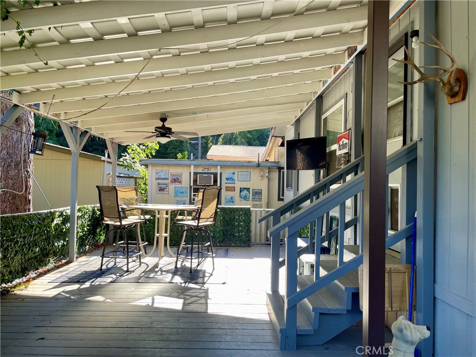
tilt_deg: +1.7
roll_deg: -2.0
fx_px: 358
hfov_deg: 67.3
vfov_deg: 53.1
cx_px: 238
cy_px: 178
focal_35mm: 26
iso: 32
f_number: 1.6
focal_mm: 4.2
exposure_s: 1/284
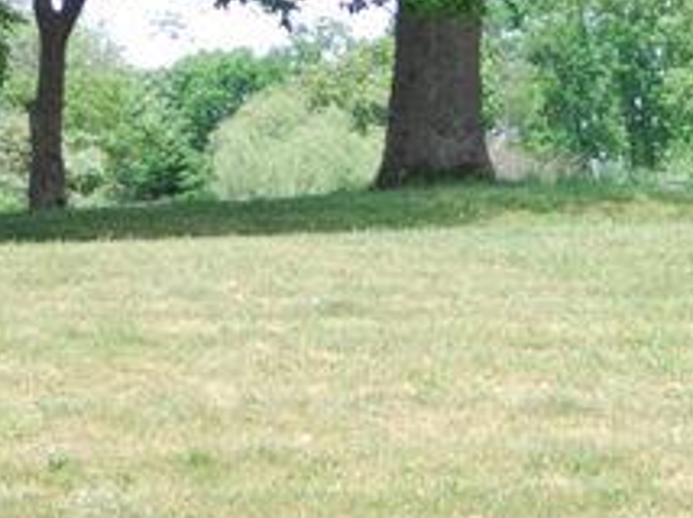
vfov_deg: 8.9
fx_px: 3320
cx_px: 350
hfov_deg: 11.9
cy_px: 162
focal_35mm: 166
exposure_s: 1/200
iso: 100
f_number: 7.1
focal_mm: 24
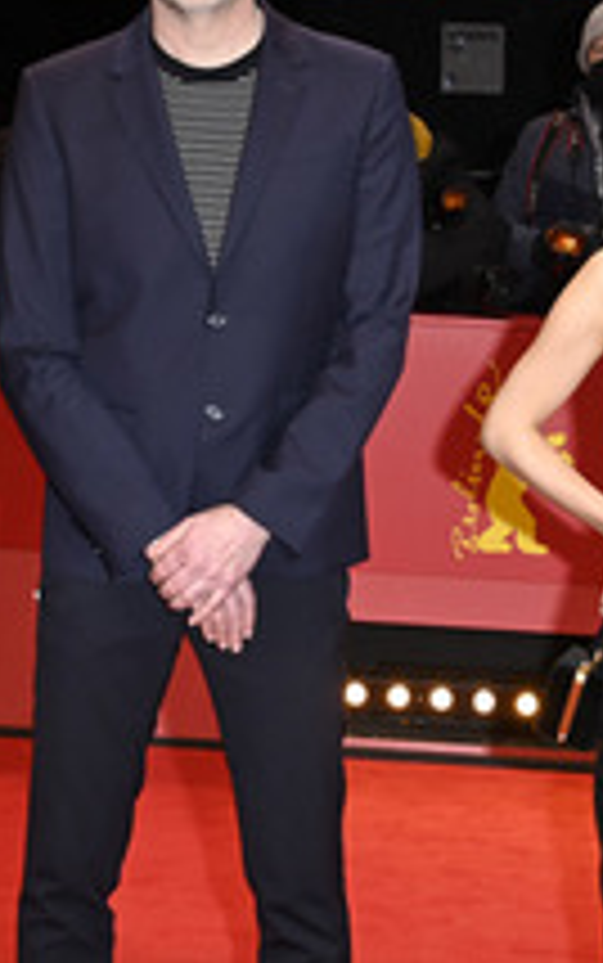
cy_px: 292
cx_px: 416
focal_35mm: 90
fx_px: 2363
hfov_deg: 14.5
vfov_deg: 22.9
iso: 800
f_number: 5.6
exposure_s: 1/160
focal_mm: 42
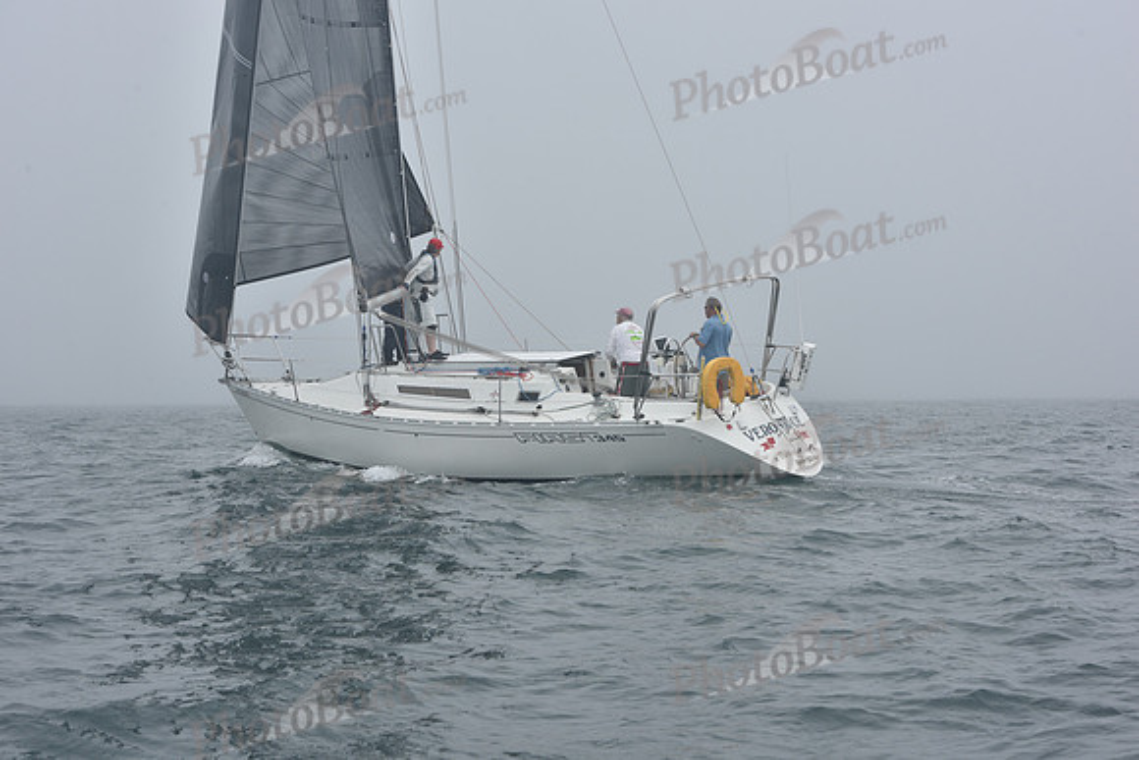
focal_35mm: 70
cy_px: 380
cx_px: 570
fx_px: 2215
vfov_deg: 19.5
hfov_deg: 28.8
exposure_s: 1/800
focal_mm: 70
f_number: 10
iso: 250
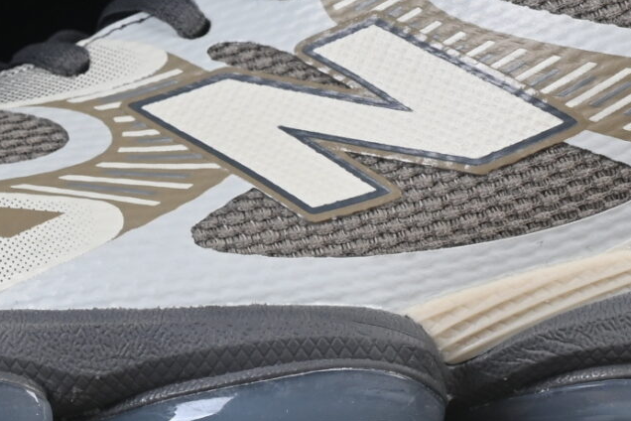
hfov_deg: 6.8
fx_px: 5293
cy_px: 0
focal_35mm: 302
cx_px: 455
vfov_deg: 4.5
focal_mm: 50
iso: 160
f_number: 8
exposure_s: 1/80
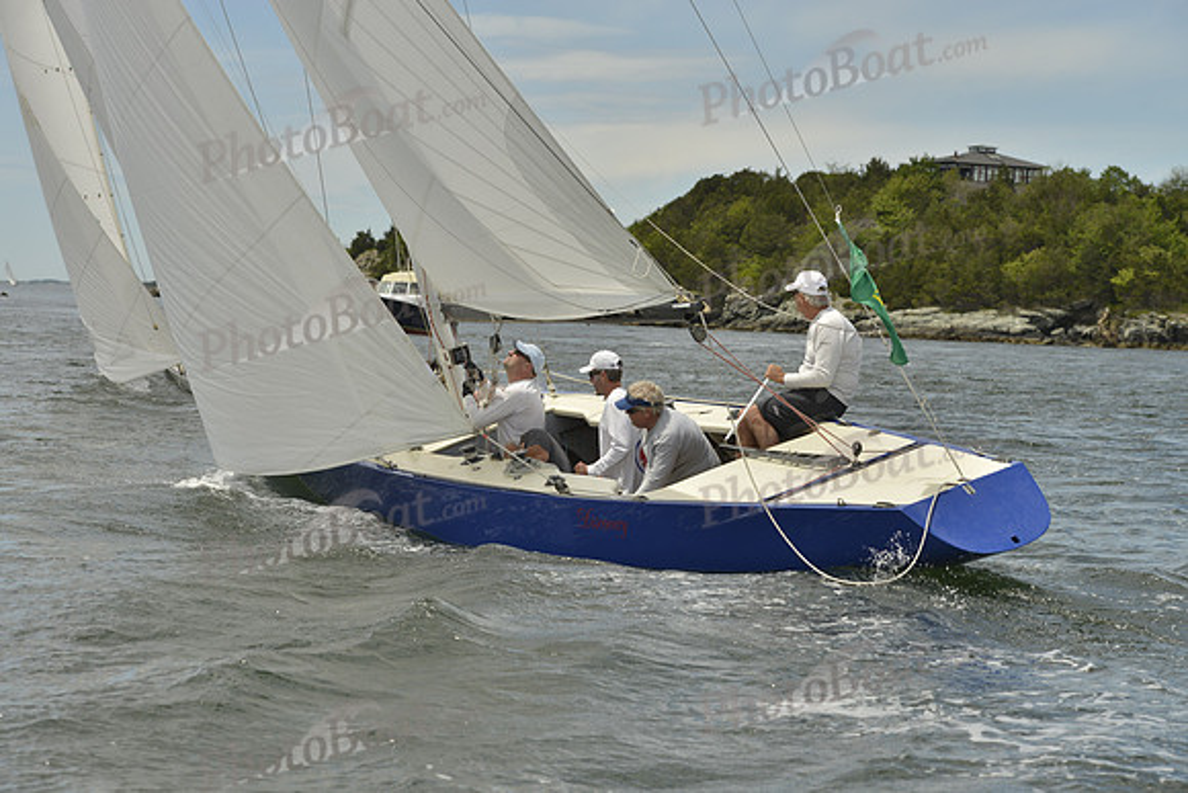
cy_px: 396
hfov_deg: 20.8
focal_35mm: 98
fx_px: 3235
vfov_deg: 14.0
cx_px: 594
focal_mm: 98
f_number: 8
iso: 280
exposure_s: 1/1600
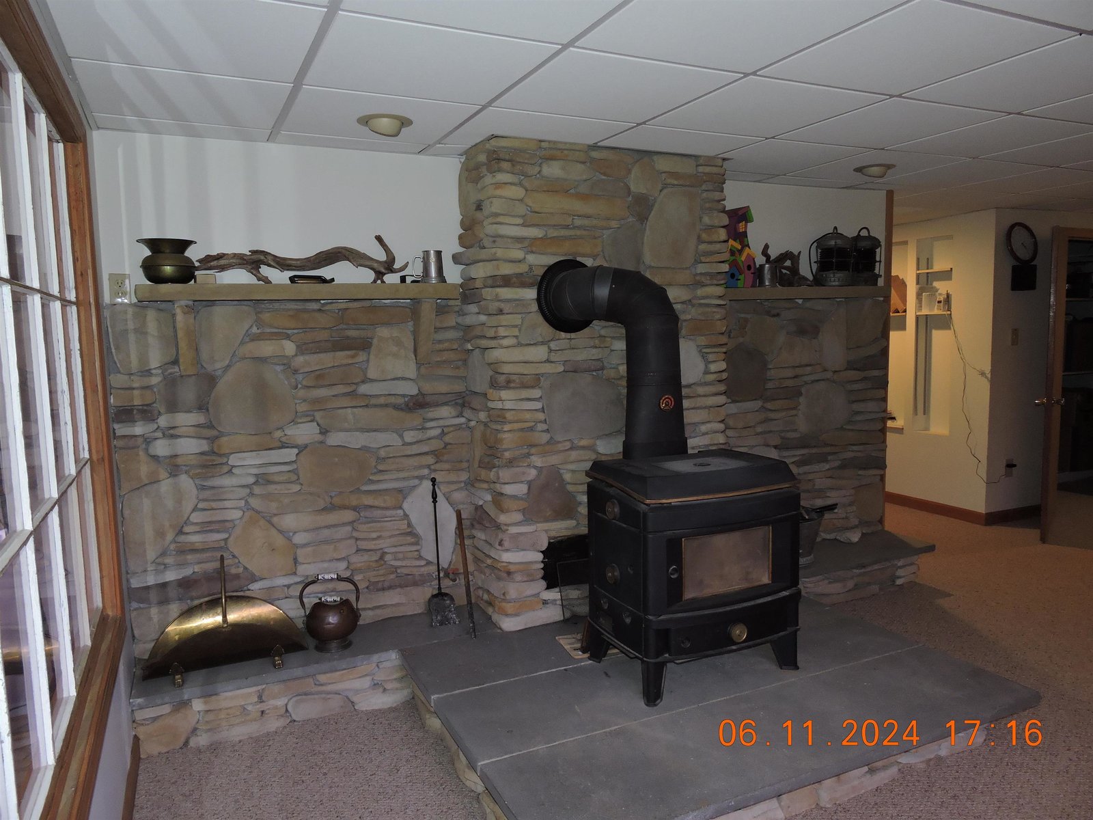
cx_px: 546
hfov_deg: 71.6
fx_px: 758
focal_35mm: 24
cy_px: 410
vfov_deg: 56.8
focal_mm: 4.3
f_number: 3.3
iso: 200
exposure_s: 1/30
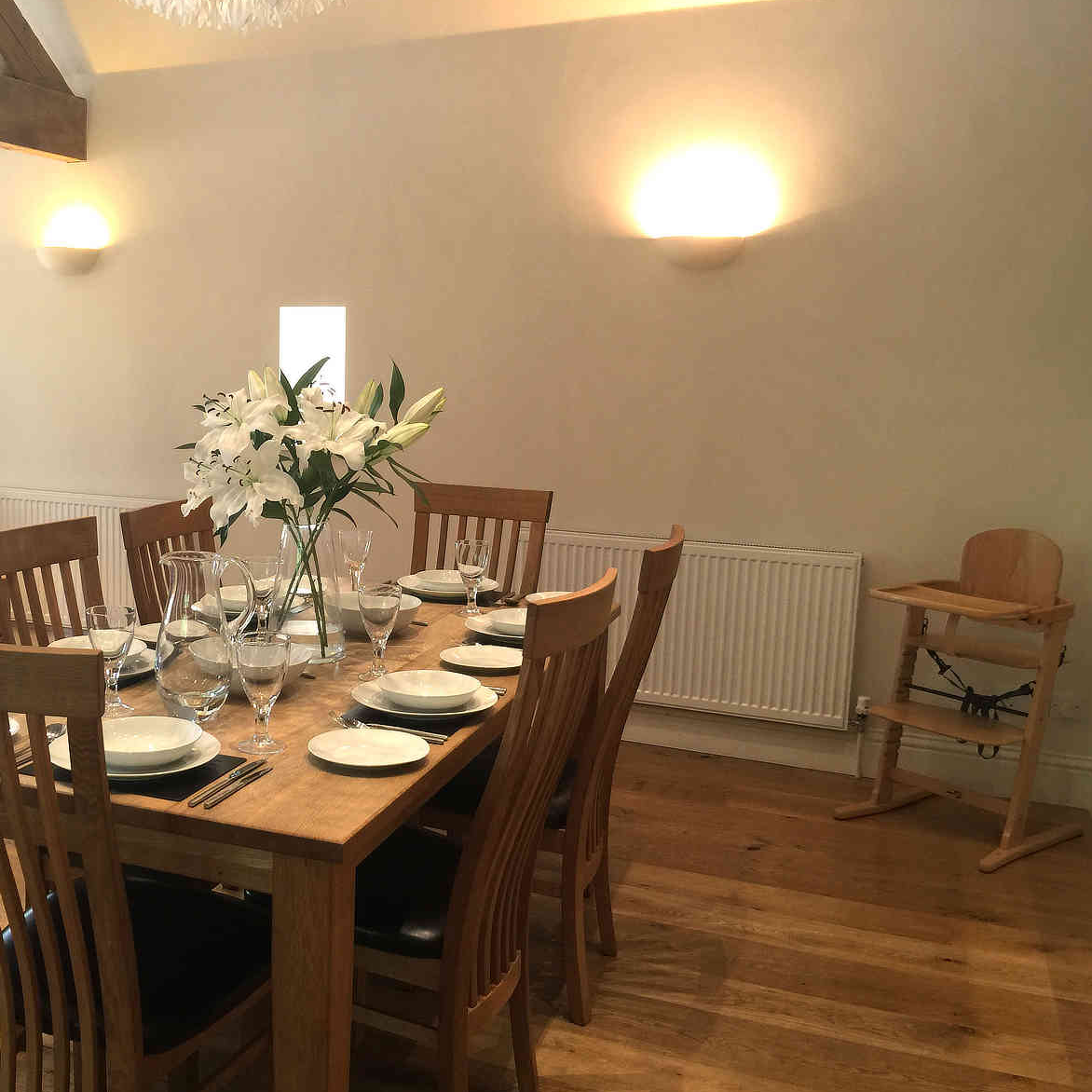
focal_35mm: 35
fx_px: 1249
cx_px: 358
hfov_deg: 46.4
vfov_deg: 47.2
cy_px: 553
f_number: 2.2
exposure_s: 1/17
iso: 50
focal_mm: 4.2
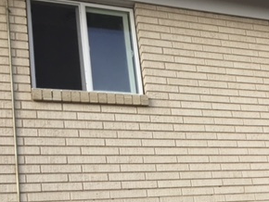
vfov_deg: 22.1
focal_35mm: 64
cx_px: 288
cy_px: 200
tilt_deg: +11.5
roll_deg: +9.0
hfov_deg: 27.9
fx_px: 498
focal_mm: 4.15
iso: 32
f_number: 2.2
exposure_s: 1/706
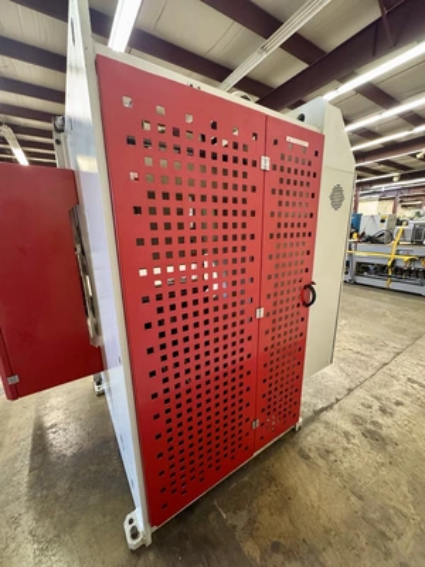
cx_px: 212
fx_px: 229
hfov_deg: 85.7
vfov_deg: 102.1
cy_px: 284
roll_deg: +1.5
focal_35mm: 14
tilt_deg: -14.6
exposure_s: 1/60
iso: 500
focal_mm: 2.22
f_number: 2.2
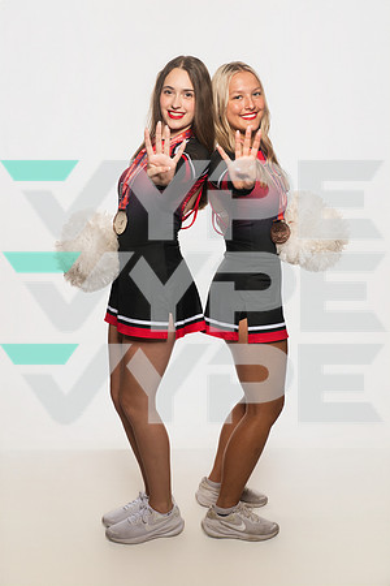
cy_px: 293
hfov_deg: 26.0
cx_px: 195
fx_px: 845
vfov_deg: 38.2
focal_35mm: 52
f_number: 6.3
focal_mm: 52
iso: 500
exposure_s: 1/200
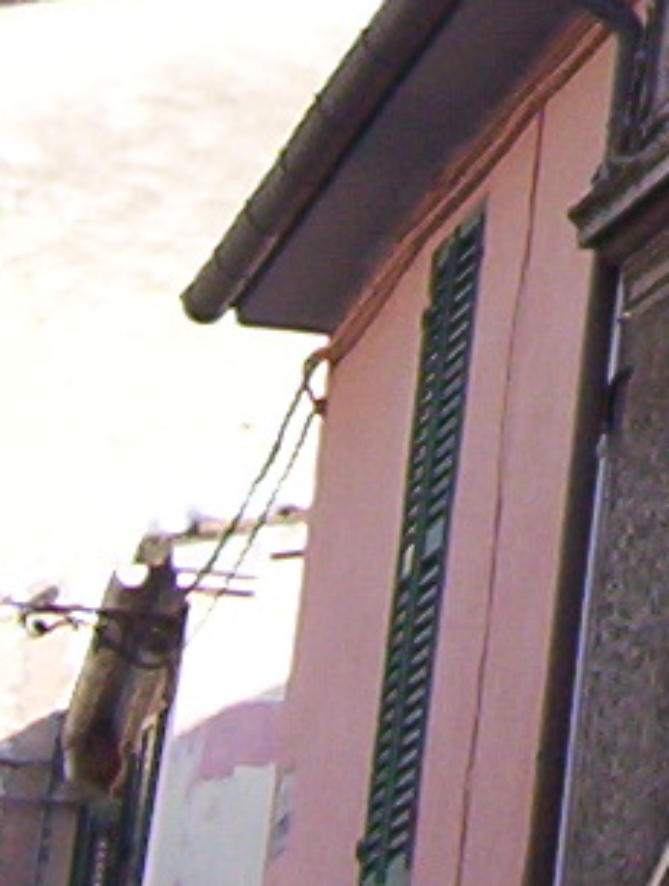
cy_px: -701
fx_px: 4927
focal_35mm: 192
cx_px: 1697
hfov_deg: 7.2
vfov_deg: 9.8
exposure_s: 1/794
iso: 100
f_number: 2.76
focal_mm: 5.54
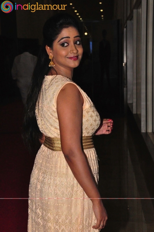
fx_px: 502
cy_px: 116
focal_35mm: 78
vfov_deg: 26.0
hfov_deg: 17.5
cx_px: 77
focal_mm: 52
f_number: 7.1
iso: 3200
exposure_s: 1/125
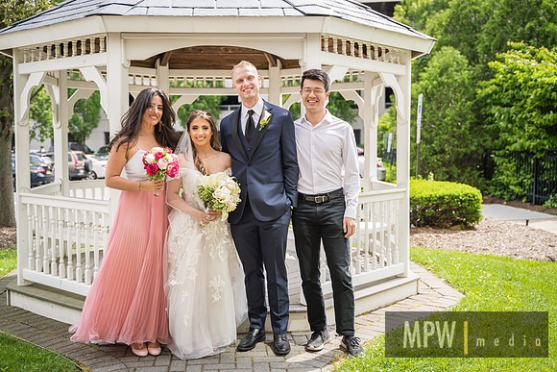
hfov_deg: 45.4
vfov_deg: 31.2
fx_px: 665
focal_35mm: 43
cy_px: 186
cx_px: 278
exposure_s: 1/500
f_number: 2.8
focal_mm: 43
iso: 100
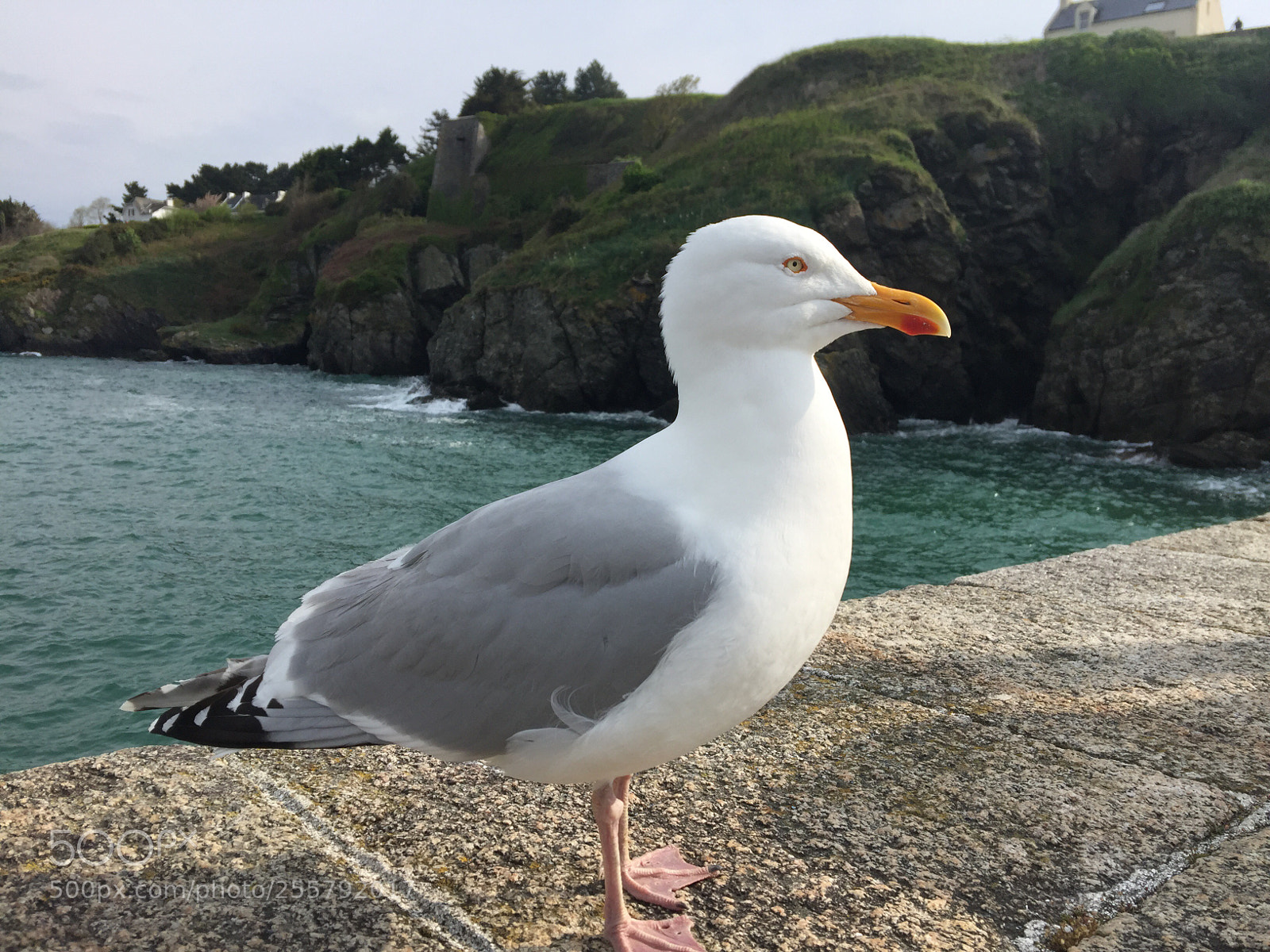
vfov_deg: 48.2
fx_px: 1064
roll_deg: -2.6
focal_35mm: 29
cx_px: 635
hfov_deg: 61.7
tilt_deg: -6.2
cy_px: 476
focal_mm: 4.15
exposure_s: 1/2326
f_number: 2.2
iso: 32
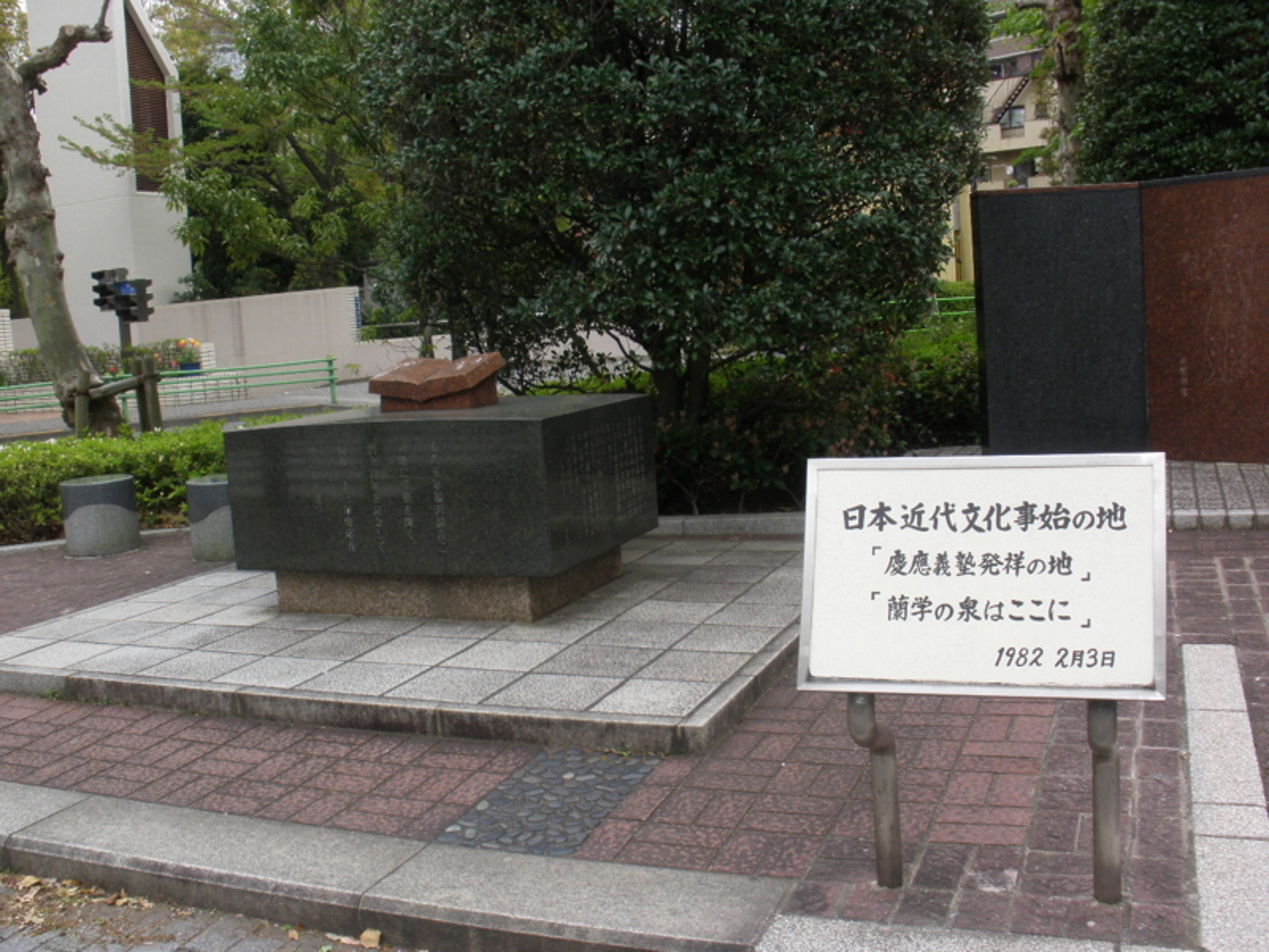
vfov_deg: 39.7
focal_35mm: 36
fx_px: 1320
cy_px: 476
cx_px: 634
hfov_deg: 51.4
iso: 64
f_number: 5.6
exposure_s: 1/100
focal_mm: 6.3
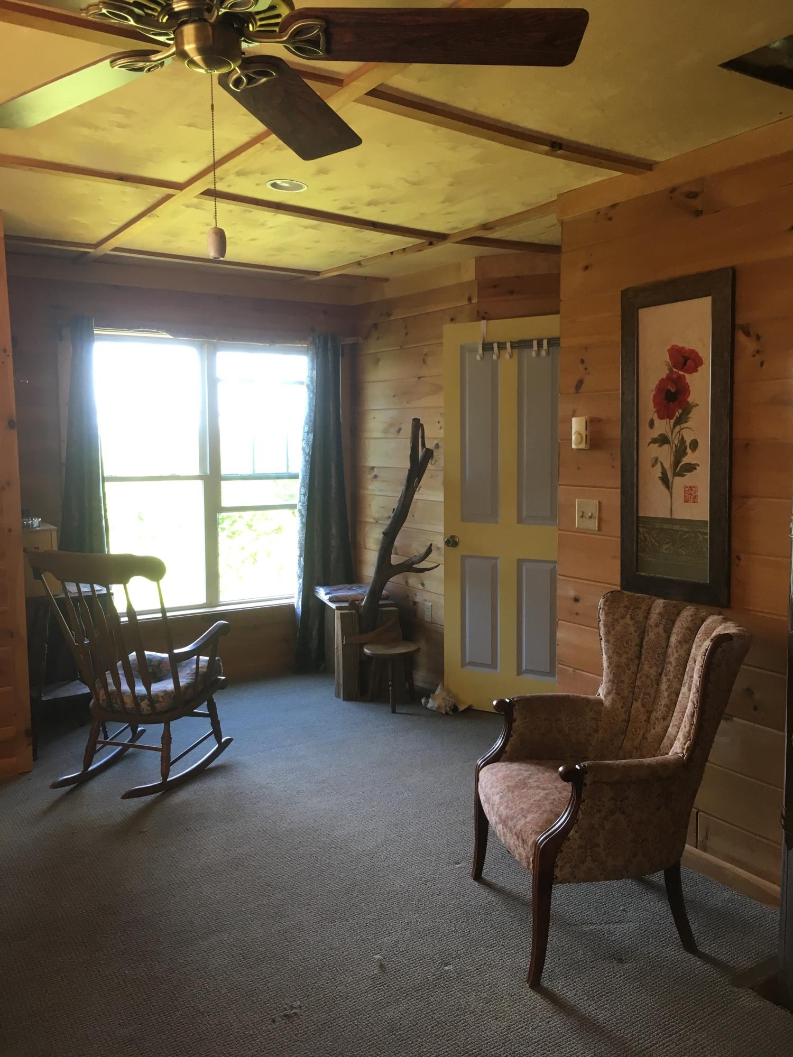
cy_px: 528
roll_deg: +0.3
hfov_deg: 48.2
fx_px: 886
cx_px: 396
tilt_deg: -6.1
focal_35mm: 29
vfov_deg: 61.7
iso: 50
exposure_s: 1/30
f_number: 2.2
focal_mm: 4.15
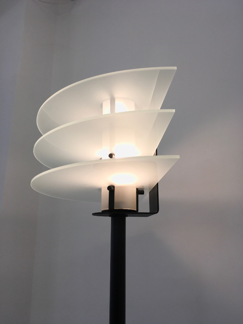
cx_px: 122
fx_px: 271
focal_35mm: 29
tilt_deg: +14.9
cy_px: 162
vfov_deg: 61.7
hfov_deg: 48.2
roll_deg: +0.7
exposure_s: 1/100
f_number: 2.2
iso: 25
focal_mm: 4.15
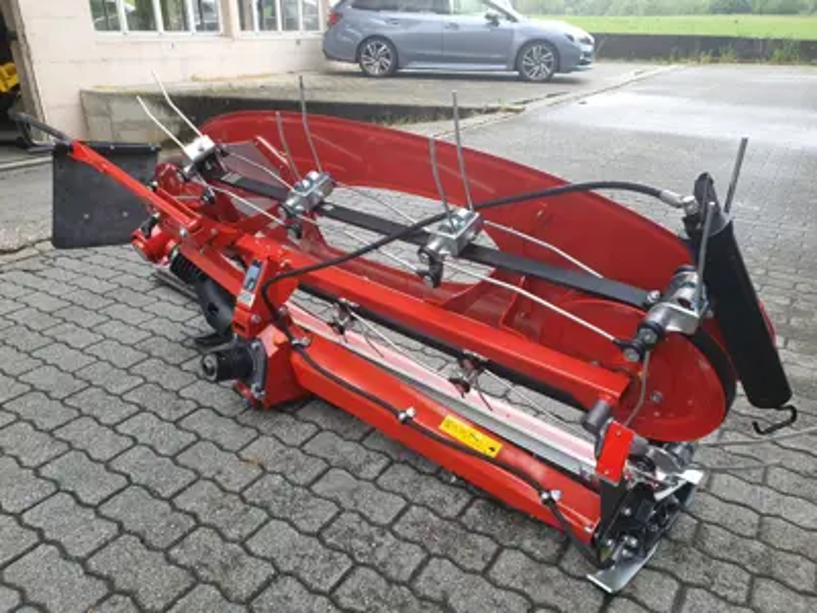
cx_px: 408
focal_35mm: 26
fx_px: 614
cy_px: 306
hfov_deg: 67.3
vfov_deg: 53.1
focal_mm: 4.32
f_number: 2.4
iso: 80
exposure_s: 1/100
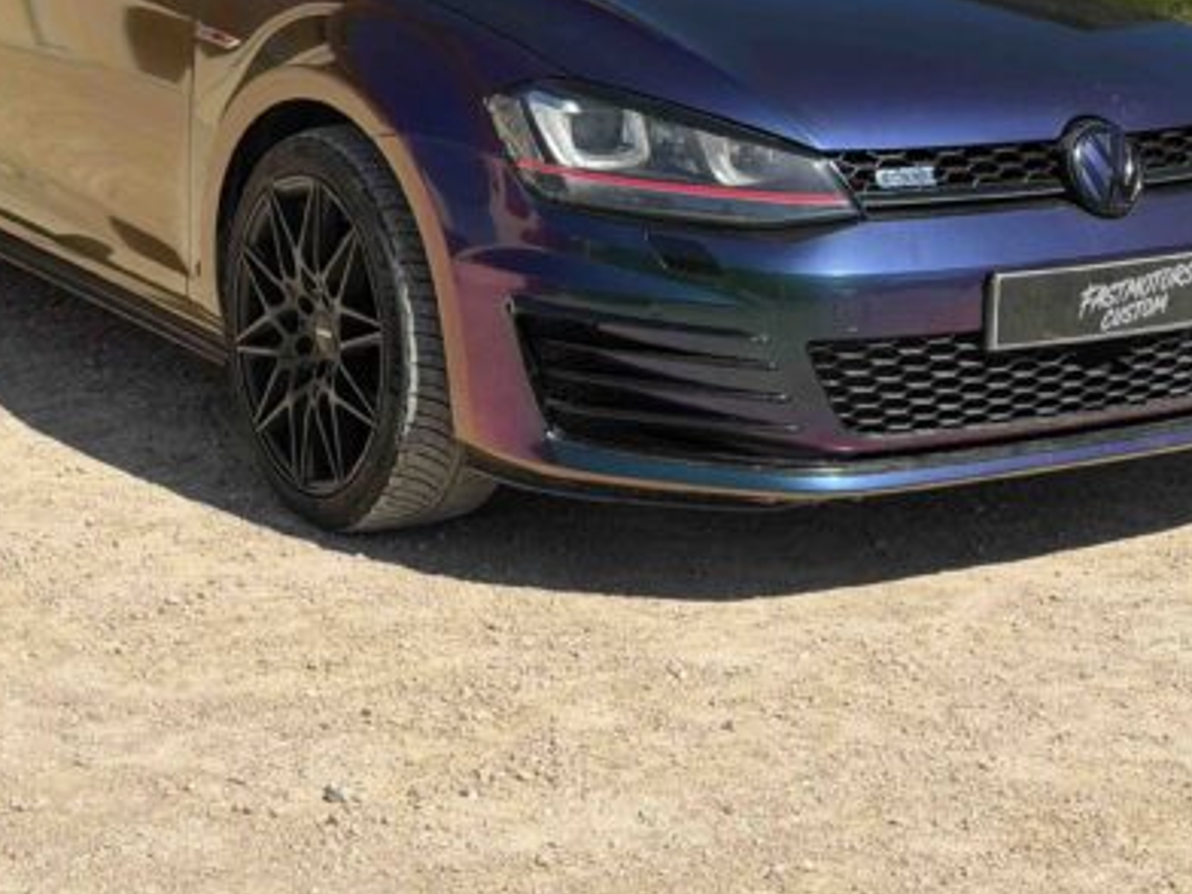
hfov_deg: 20.9
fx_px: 3237
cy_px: 119
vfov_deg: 15.6
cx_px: 590
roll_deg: -0.9
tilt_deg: -9.3
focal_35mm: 94
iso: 64
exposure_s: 1/5208
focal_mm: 6.76
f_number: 1.78
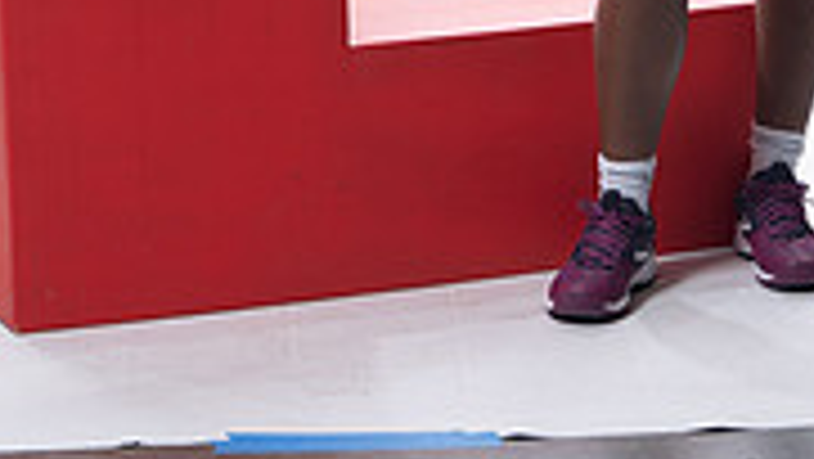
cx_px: 436
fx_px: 3930
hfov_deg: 11.8
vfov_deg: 6.4
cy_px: -536
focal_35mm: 182
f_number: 5.6
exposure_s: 1/250
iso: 200
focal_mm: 70
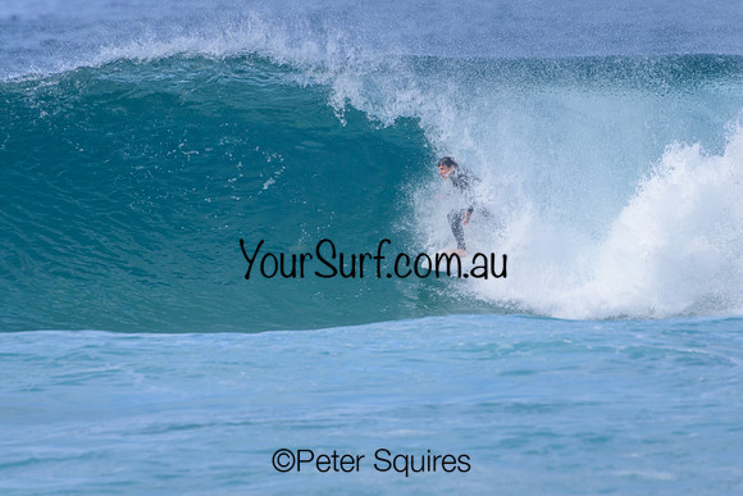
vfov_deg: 1.4
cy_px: 248
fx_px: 20643
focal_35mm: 1000
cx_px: 372
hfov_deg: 2.1
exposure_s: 1/2000
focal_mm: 1000
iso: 1250
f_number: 11
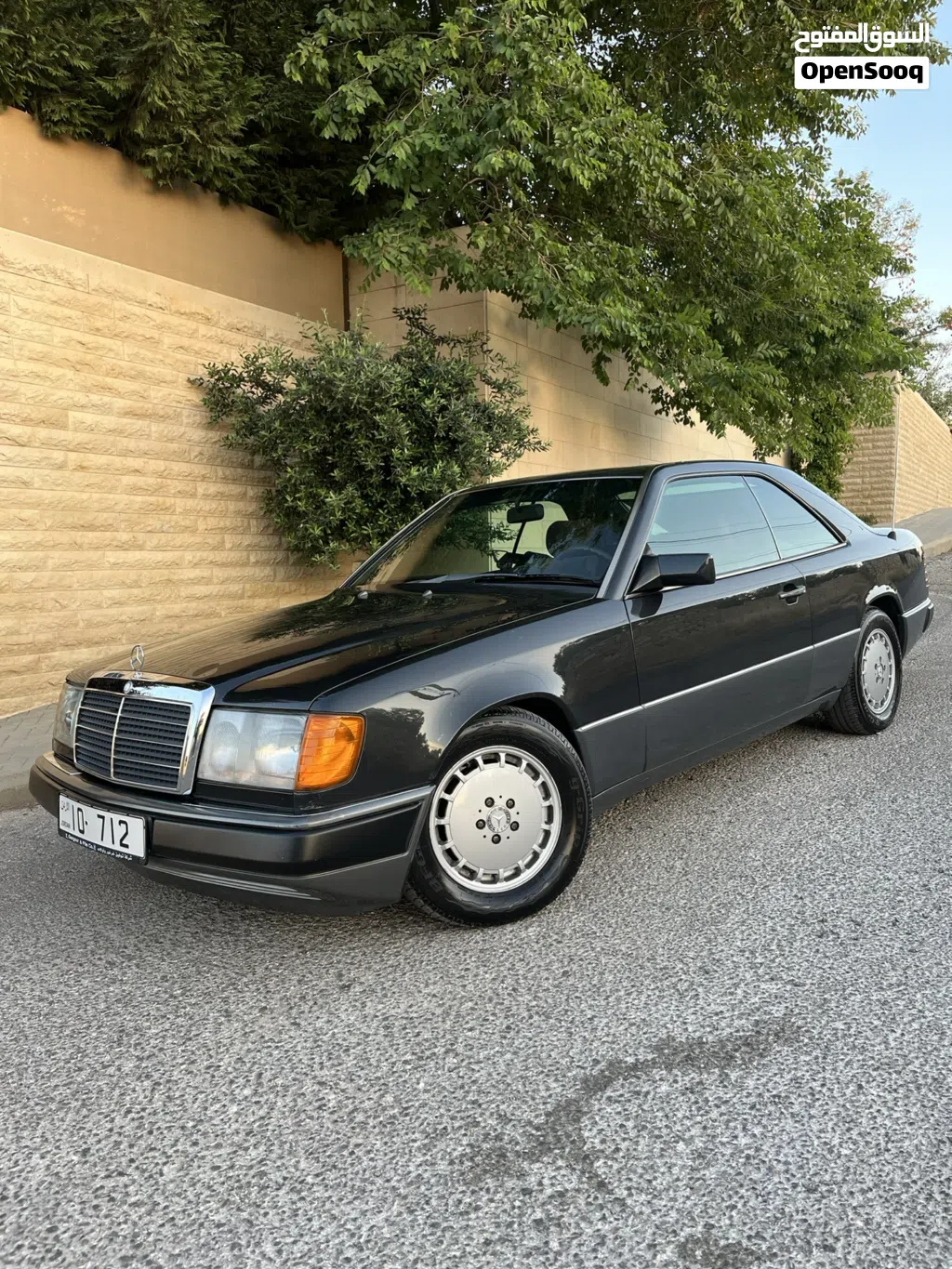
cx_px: 476
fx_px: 953
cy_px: 634
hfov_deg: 53.1
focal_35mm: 26
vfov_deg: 67.3
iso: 80
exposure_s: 1/121
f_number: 1.6
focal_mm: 5.1
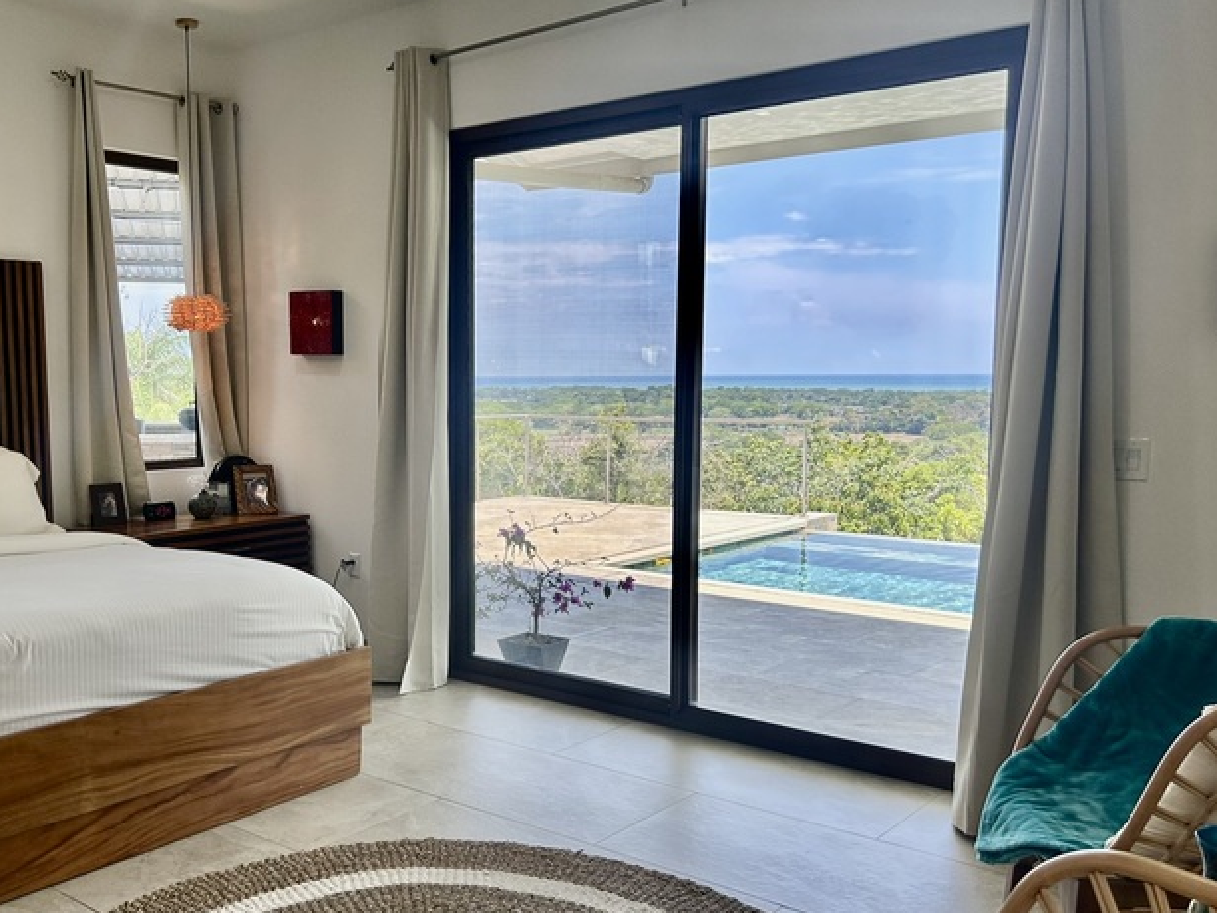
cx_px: 459
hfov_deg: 53.4
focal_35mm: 34
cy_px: 495
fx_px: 1195
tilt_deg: -5.8
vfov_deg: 41.8
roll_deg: -0.2
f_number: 1.5
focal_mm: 5.7
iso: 50
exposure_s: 1/654
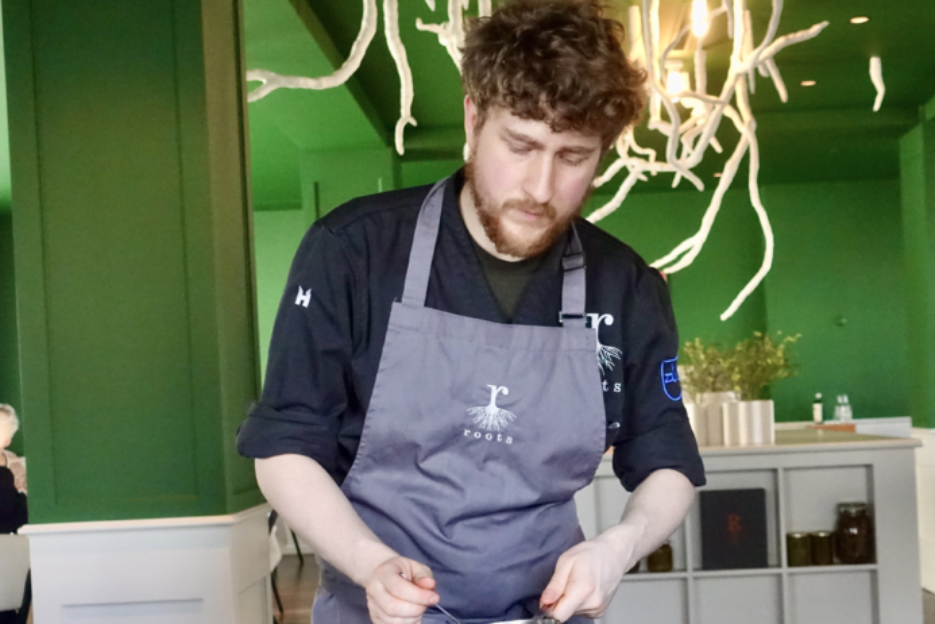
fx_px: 1428
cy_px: 421
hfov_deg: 36.2
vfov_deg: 24.5
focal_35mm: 55
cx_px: 532
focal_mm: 13.53
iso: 2500
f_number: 2.8
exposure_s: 1/160
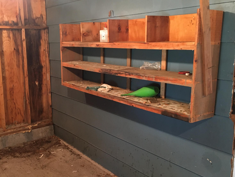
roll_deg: +0.1
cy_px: 86
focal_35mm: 38
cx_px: 98
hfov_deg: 48.8
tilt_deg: -10.6
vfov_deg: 37.7
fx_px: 258
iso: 200
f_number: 2.2
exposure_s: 1/24
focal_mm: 4.15
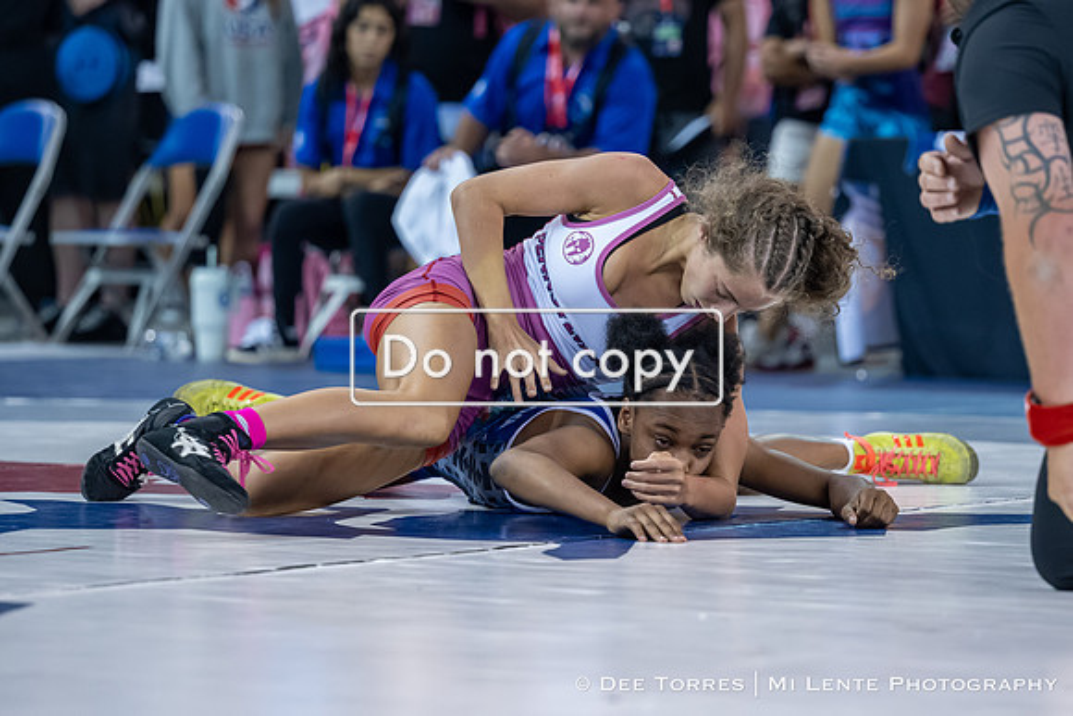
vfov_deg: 7.9
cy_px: 389
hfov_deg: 11.9
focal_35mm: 173
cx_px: 599
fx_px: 5157
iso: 2500
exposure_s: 1/800
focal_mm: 125
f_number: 2.8
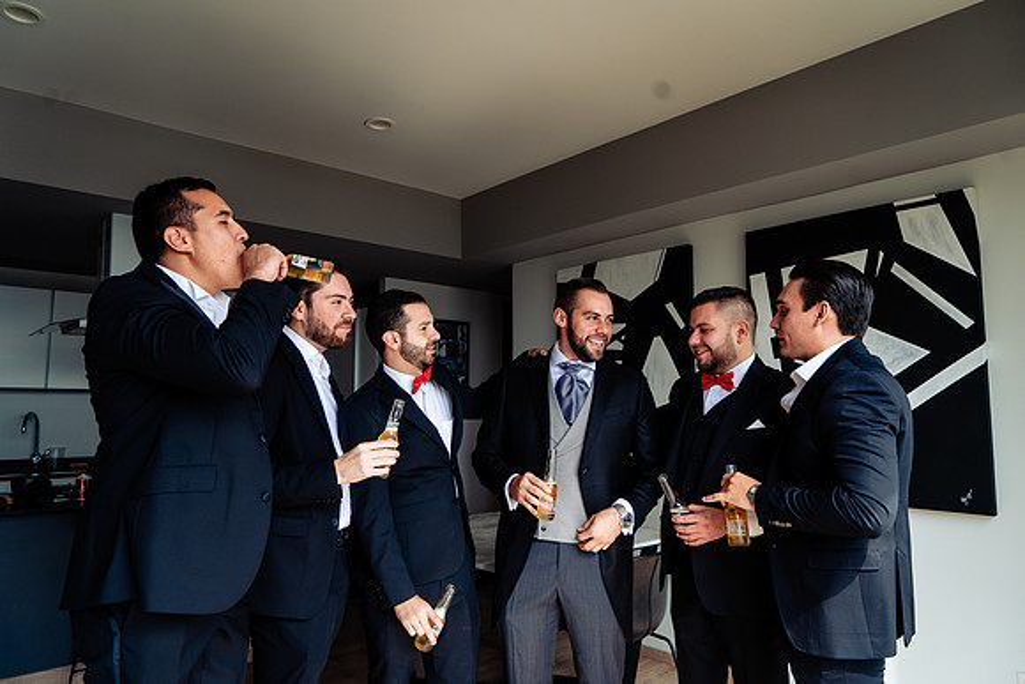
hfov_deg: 73.7
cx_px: 512
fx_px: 683
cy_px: 342
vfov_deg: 53.2
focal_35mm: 24
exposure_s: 1/400
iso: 500
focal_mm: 24
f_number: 5
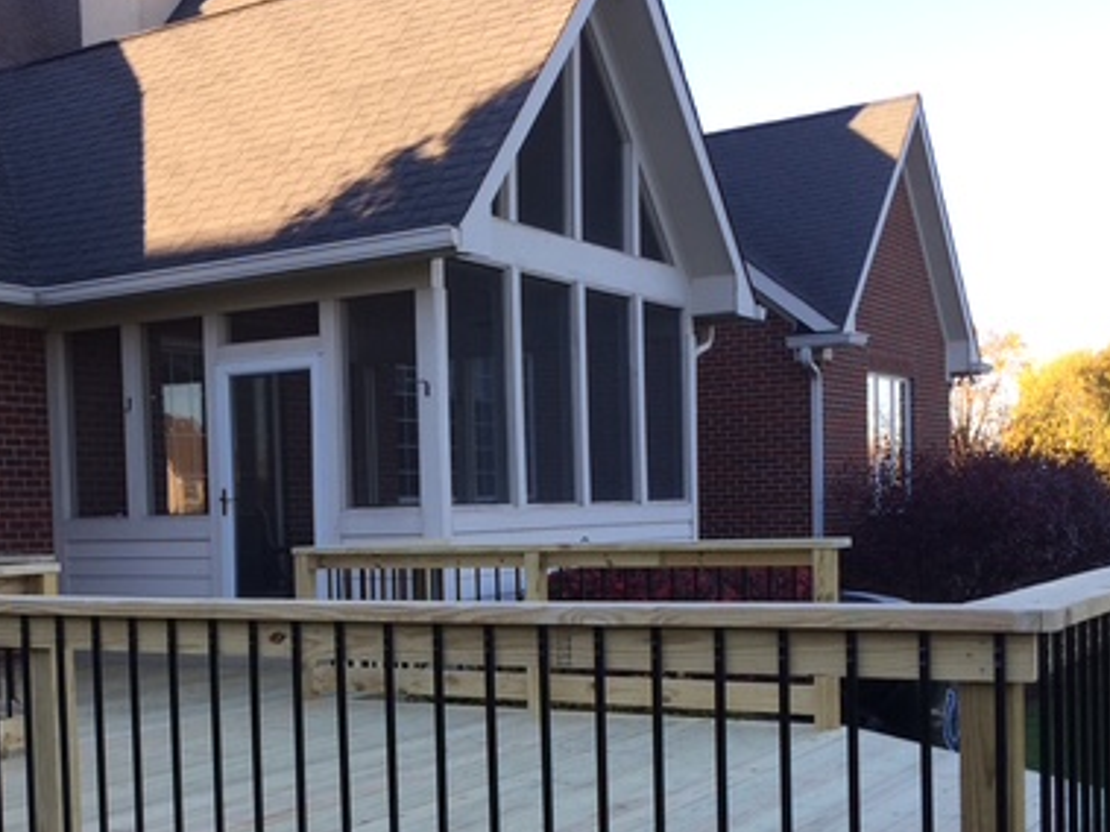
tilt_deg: -3.3
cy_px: 598
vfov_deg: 29.3
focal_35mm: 49
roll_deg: +2.2
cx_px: 287
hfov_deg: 38.0
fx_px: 1571
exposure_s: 1/287
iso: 32
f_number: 2.2
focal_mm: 4.15
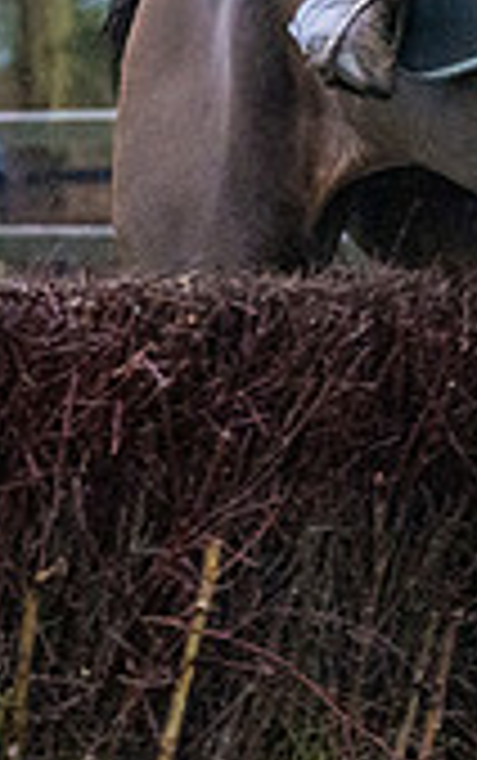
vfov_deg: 3.2
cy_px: -258
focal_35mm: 651
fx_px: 13506
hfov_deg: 2.0
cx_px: 574
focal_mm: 135
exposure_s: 1/500
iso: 5000
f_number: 5
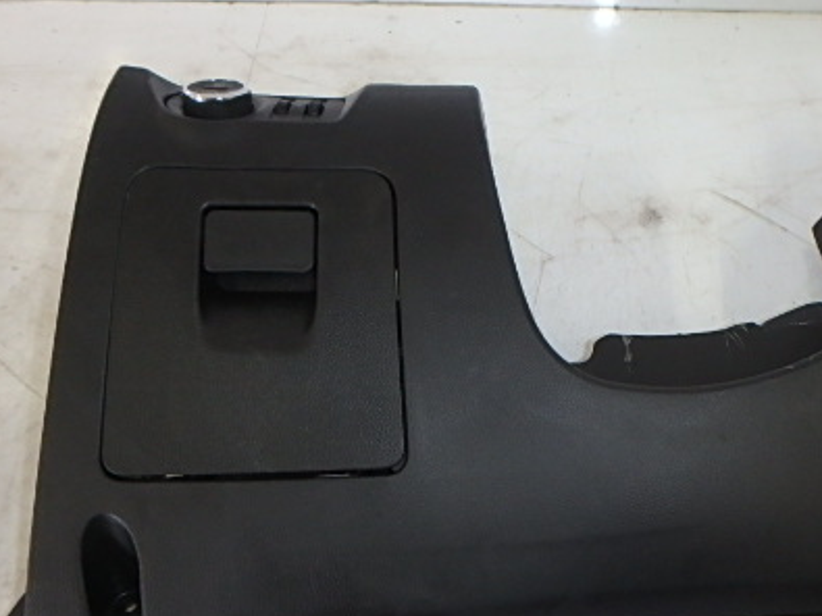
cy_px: 393
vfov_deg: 41.4
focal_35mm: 34
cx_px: 574
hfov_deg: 52.5
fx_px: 807
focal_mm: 3.7
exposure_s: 1/30
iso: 320
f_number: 3.5
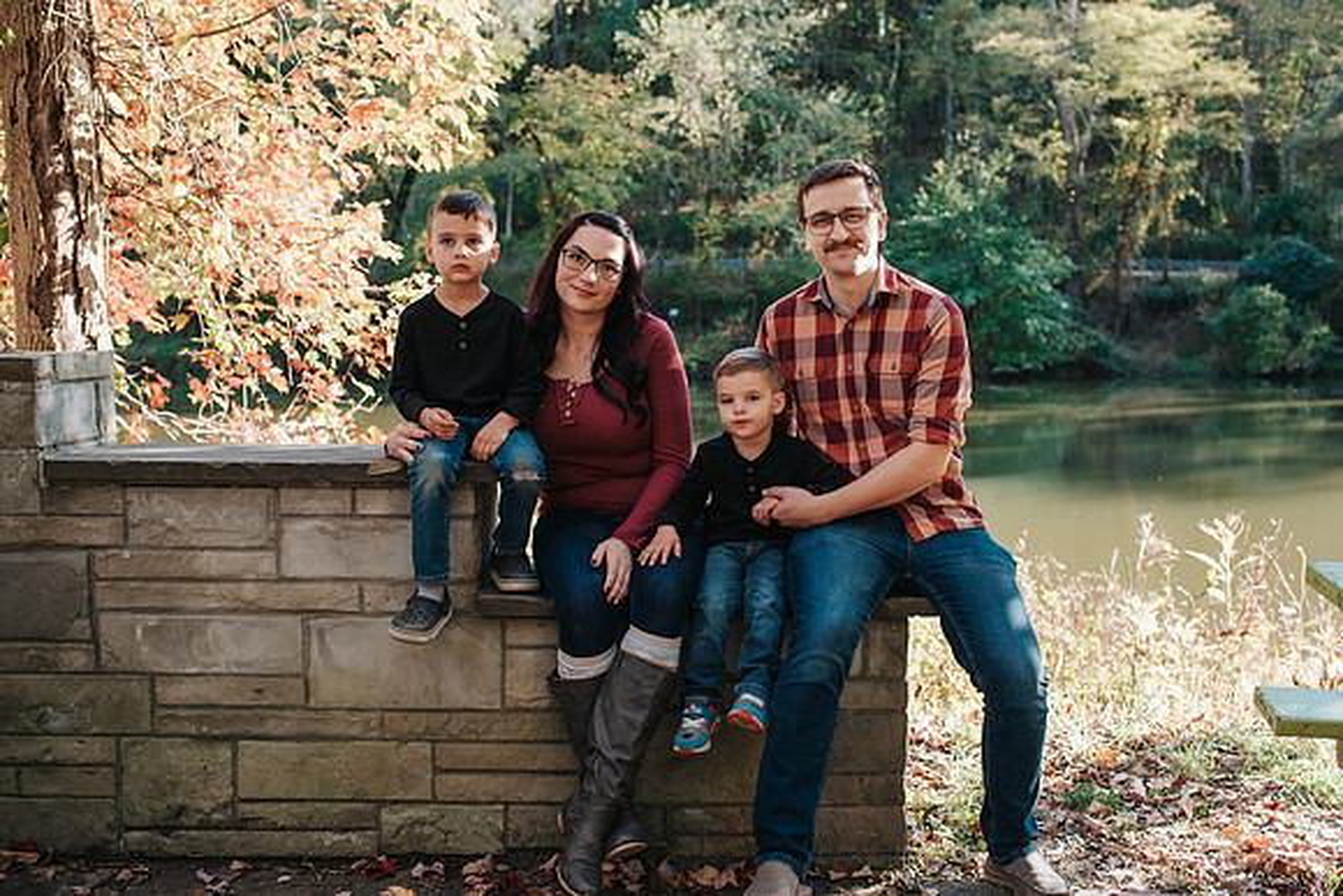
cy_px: 448
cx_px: 716
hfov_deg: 51.1
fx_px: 1405
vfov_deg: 35.4
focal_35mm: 38
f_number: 3.5
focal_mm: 35
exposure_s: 1/640
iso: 560
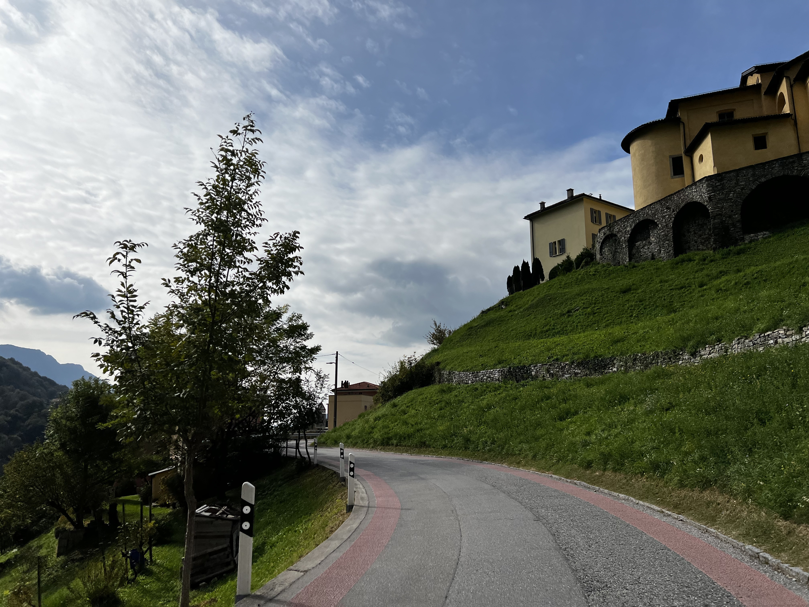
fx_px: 608
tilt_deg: +10.0
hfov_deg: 67.3
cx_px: 404
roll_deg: +3.9
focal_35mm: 26
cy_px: 304
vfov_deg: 53.1
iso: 50
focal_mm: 5.7
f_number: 1.5
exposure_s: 1/10309
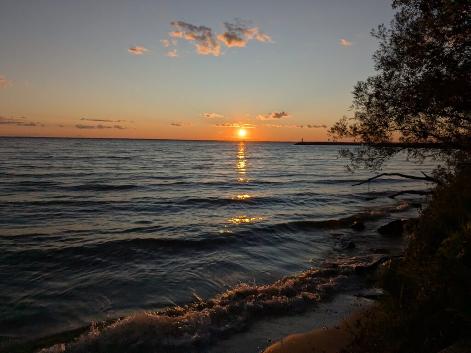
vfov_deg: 51.4
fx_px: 367
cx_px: 236
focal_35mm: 27
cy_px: 176
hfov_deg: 65.3
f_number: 1.73
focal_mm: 4.38
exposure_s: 1/23256
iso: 67
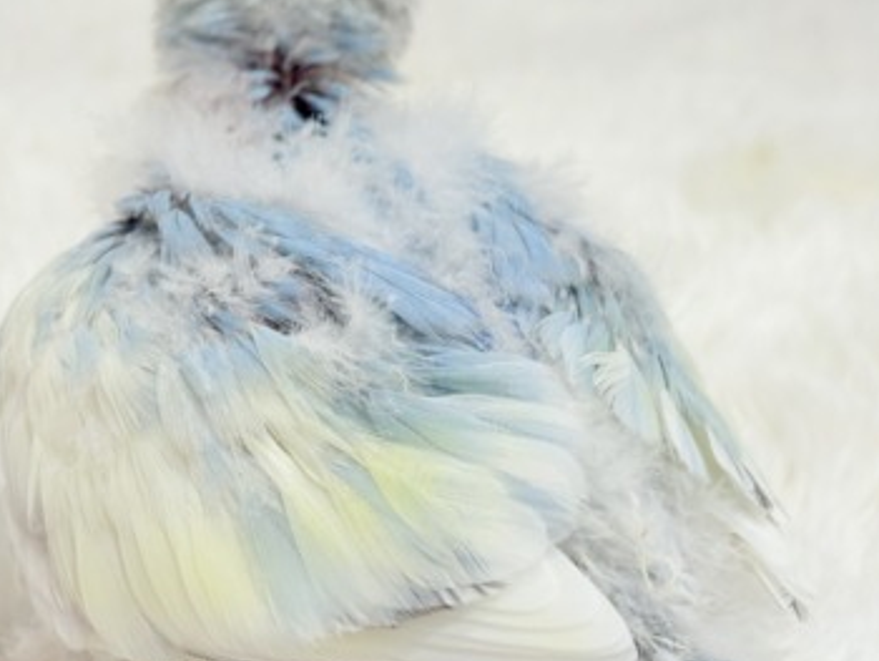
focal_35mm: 95
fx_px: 2414
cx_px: 311
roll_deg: -1.6
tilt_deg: -23.8
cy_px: 191
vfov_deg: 15.5
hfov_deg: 20.6
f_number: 1.6
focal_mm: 5.96
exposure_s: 1/50
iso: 32
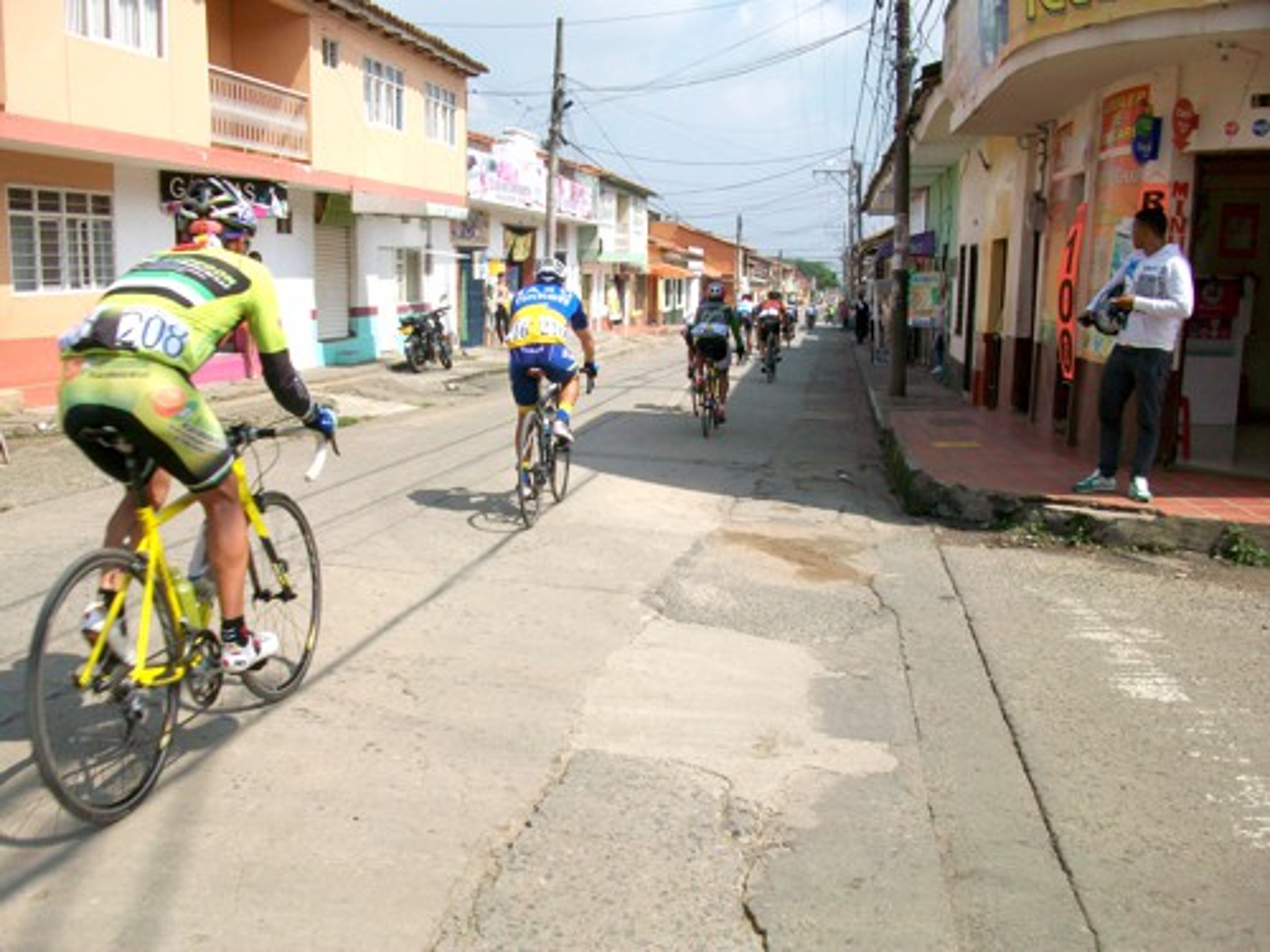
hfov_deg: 56.8
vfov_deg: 44.2
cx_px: 635
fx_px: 1174
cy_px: 476
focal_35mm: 32
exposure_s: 1/320
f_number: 5.5
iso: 64
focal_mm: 5.7
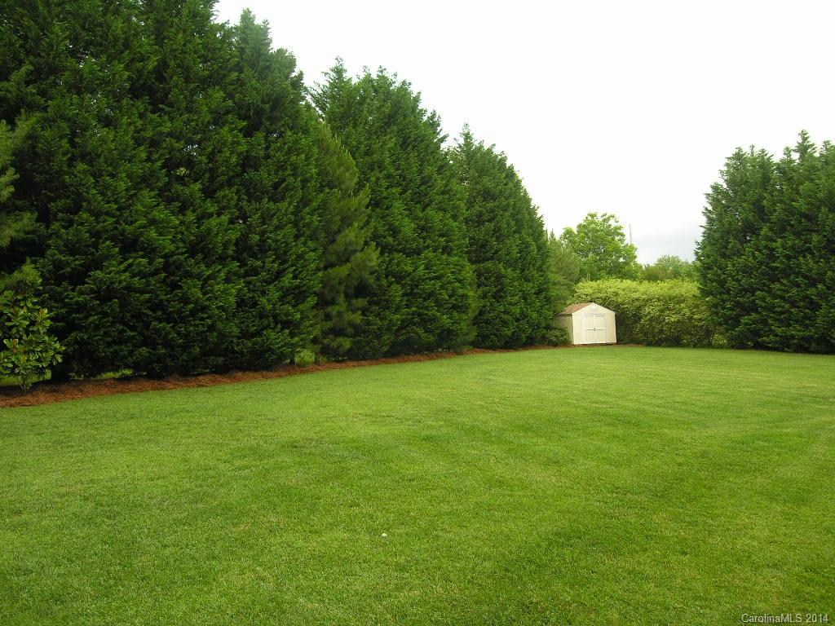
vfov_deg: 56.8
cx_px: 418
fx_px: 579
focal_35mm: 24
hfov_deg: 71.6
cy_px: 313
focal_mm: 6.1
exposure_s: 1/112
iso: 50
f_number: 4.1
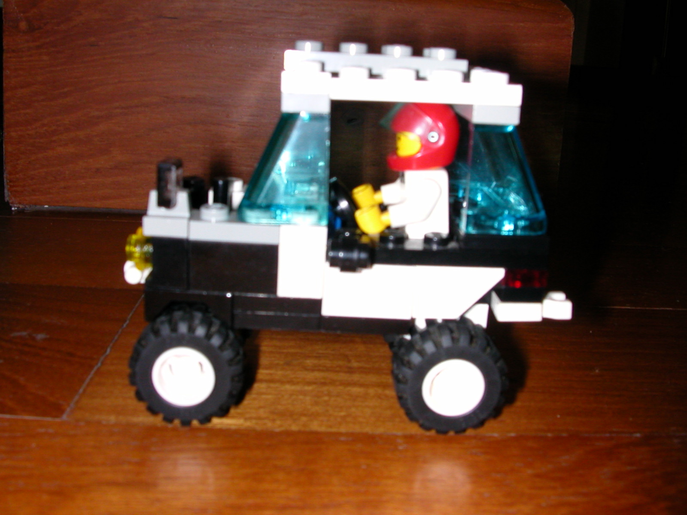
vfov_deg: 38.7
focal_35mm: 37
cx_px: 344
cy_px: 258
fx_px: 734
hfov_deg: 50.1
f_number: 4.5
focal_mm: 5.6
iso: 100
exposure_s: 1/59.9
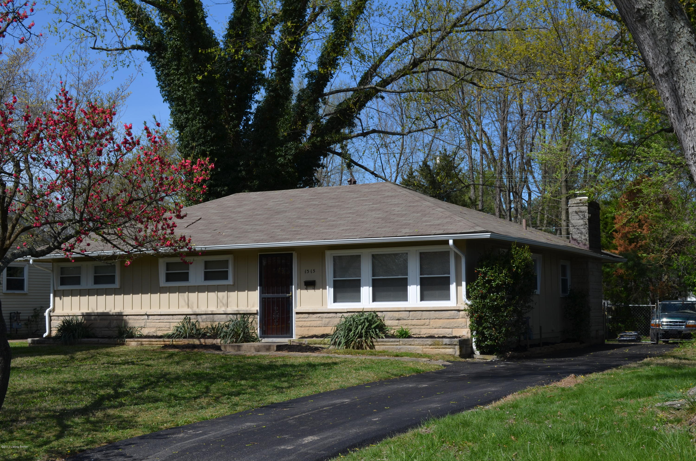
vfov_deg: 26.4
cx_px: 348
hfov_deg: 39.0
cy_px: 230
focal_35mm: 51
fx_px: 984
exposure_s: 1/250
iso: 100
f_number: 8
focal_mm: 34
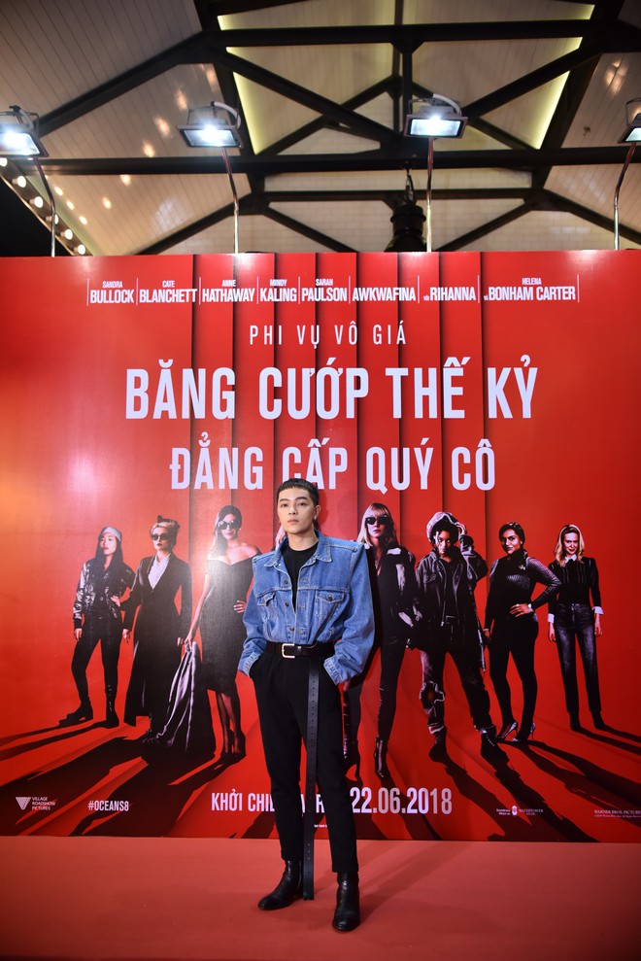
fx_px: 934
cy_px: 480
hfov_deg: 37.9
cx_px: 320
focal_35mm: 35
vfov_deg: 54.4
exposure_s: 1/160
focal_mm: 35
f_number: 2.8
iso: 1250
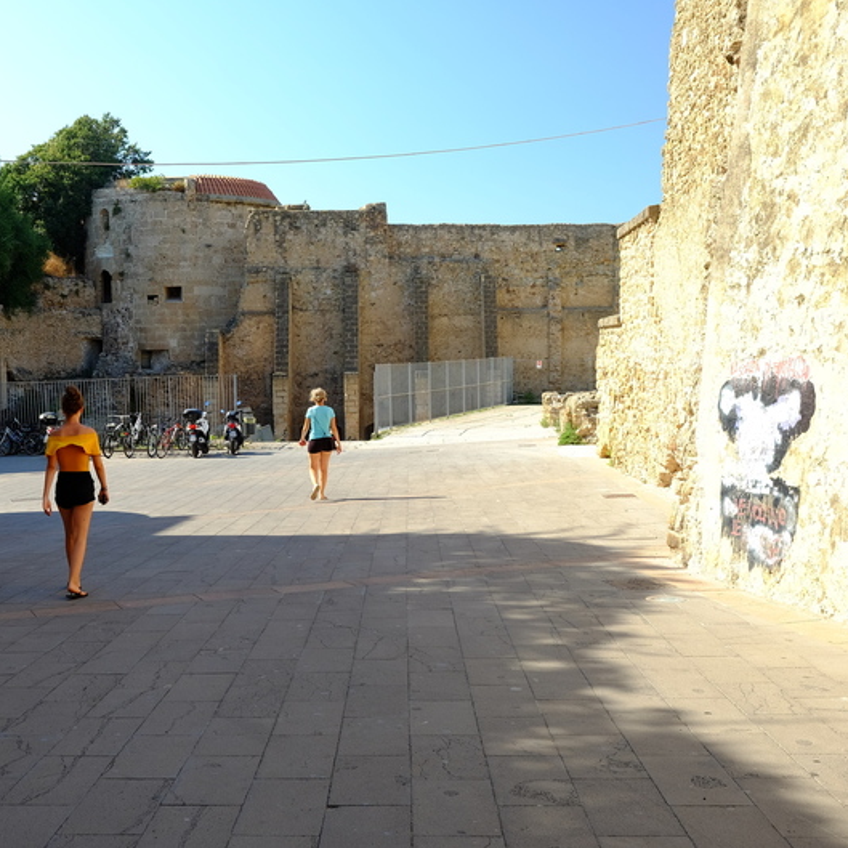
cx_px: 330
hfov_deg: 37.4
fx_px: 1247
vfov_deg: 37.6
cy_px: 422
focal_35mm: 45
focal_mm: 23
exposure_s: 1/70
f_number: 8
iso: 200
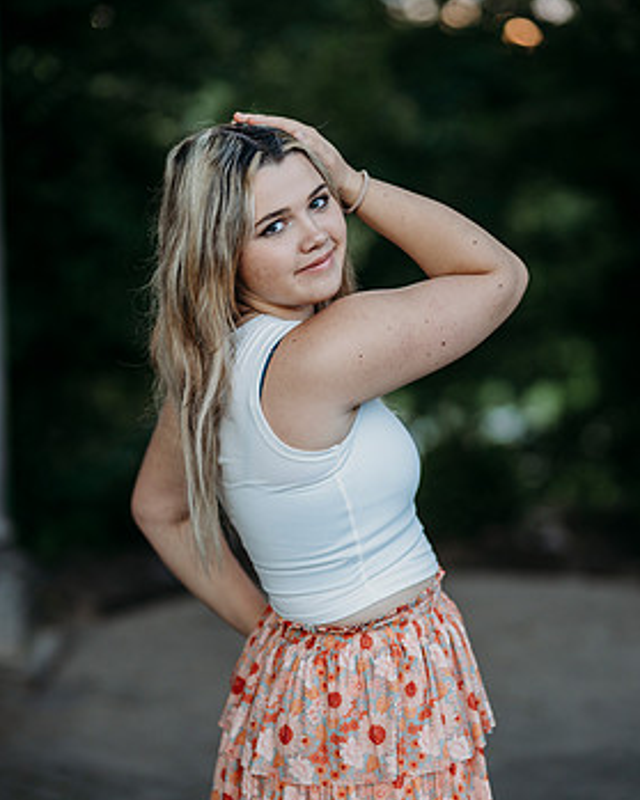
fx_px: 2440
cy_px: 381
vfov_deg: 18.6
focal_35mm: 103
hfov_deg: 14.9
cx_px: 323
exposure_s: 1/125
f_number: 1.6
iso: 250
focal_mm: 85
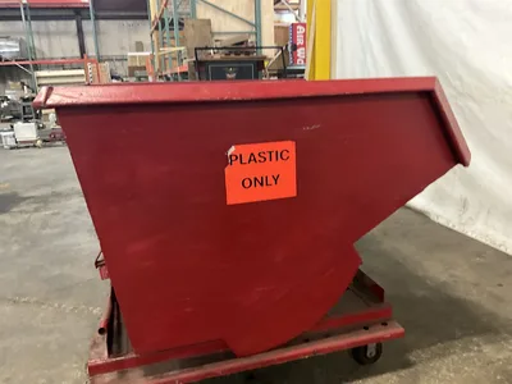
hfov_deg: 61.7
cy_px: 192
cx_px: 256
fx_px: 429
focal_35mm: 29
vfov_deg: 48.2
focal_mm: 3
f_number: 1.8
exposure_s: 1/30
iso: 400
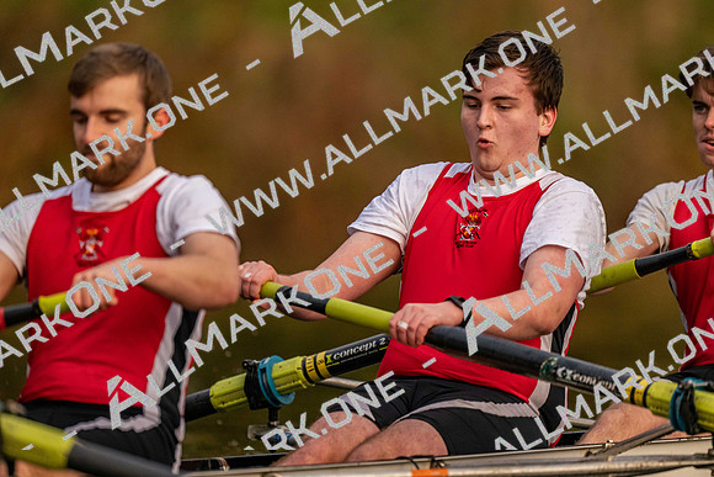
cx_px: 357
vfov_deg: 2.3
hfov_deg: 3.4
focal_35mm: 600
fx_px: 11902
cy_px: 238
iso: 2800
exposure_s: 1/2500
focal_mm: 600
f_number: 4
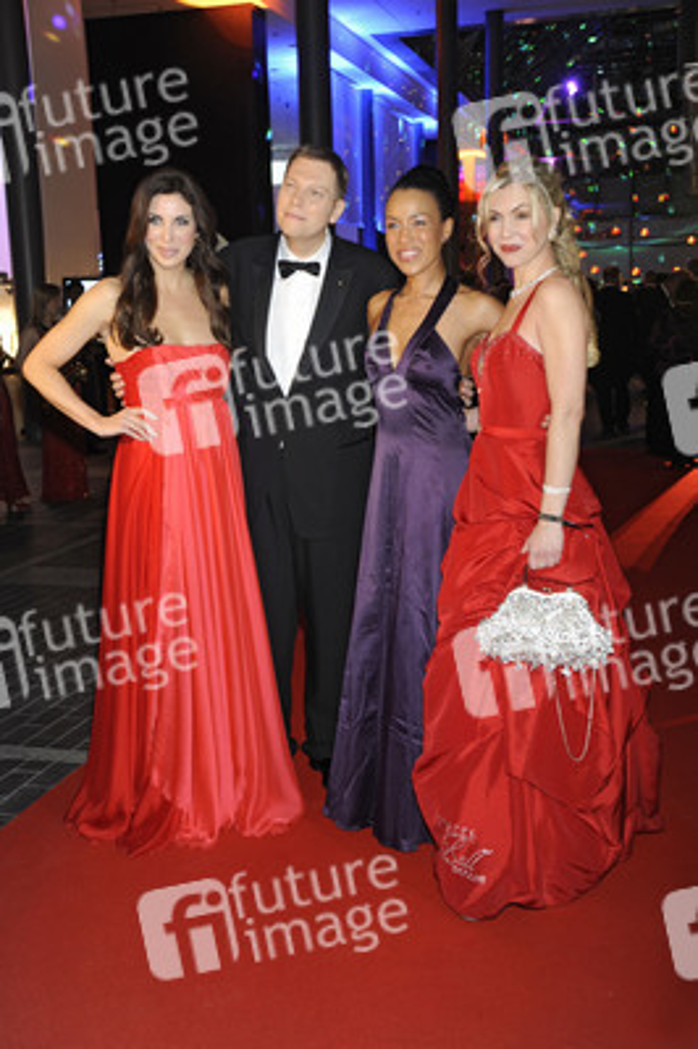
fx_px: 1224
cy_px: 524
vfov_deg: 46.4
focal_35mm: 42
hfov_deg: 31.8
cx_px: 349
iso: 1250
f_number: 5
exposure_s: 1/40
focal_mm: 42
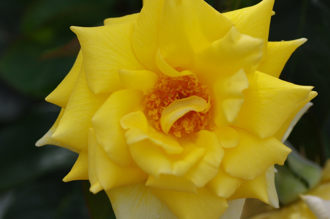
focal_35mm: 135
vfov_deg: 10.1
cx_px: 165
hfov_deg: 15.2
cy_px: 110
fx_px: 1236
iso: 100
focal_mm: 90
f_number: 5
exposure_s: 1/320
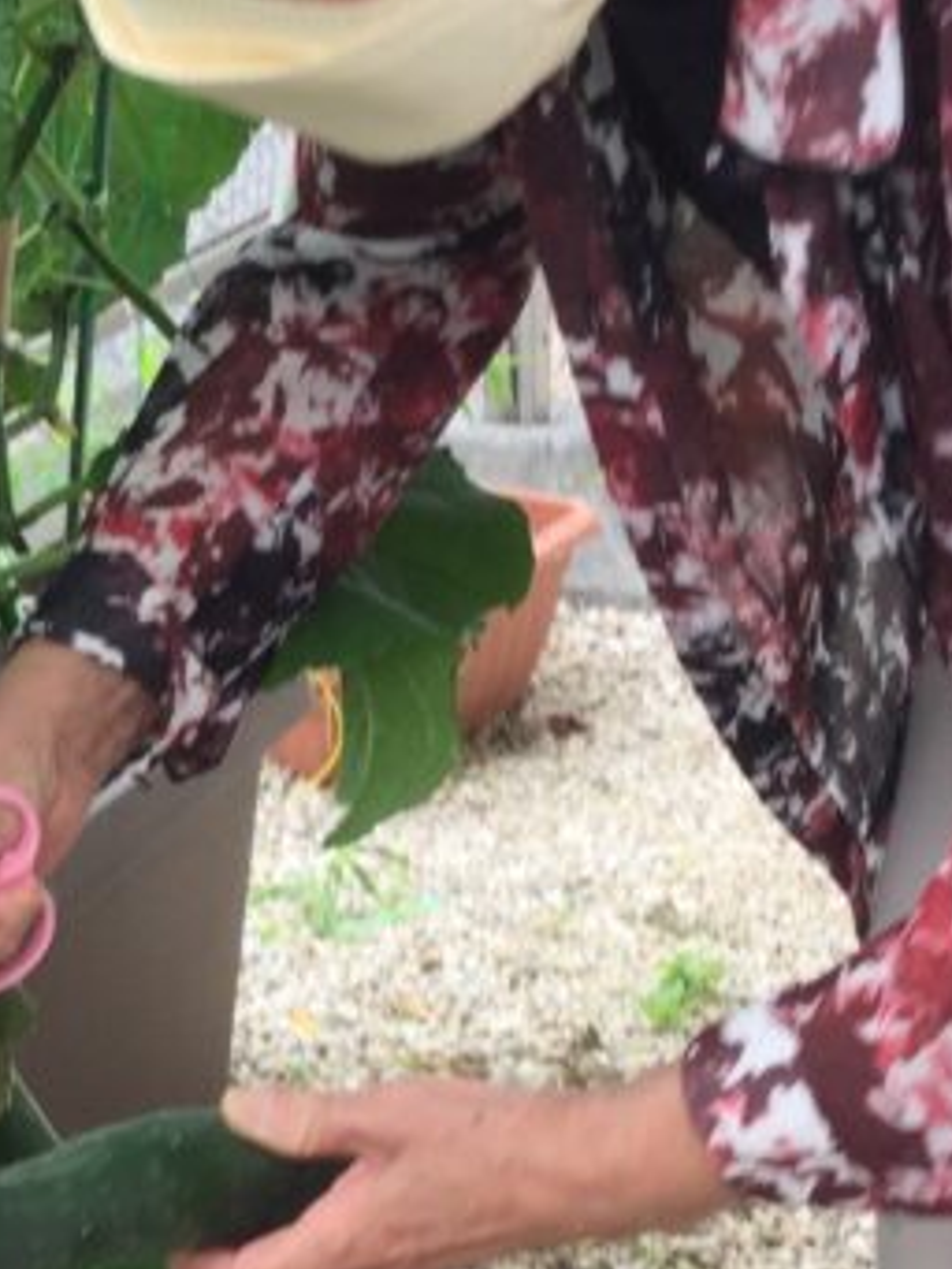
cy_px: 949
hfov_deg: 15.3
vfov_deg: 20.9
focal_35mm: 93
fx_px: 3408
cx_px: -216
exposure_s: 1/157
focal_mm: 3.3
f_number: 2.4
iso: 25
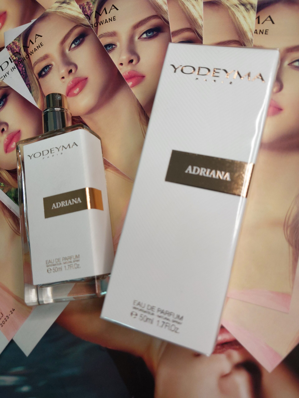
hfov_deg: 46.8
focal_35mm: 30
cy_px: 199
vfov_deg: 60.0
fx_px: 346
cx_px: 150
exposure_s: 1/120
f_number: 1.8
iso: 100
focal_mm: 4.6
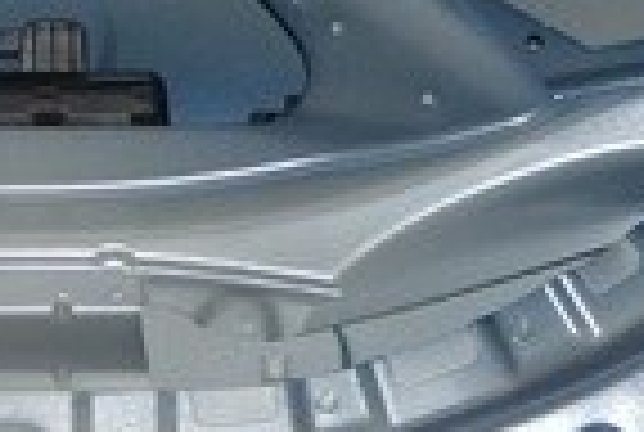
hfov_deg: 9.5
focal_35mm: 214
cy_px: -268
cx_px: -27
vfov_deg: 6.3
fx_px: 3836
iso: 450
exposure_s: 1/60
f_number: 3.8
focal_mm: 20
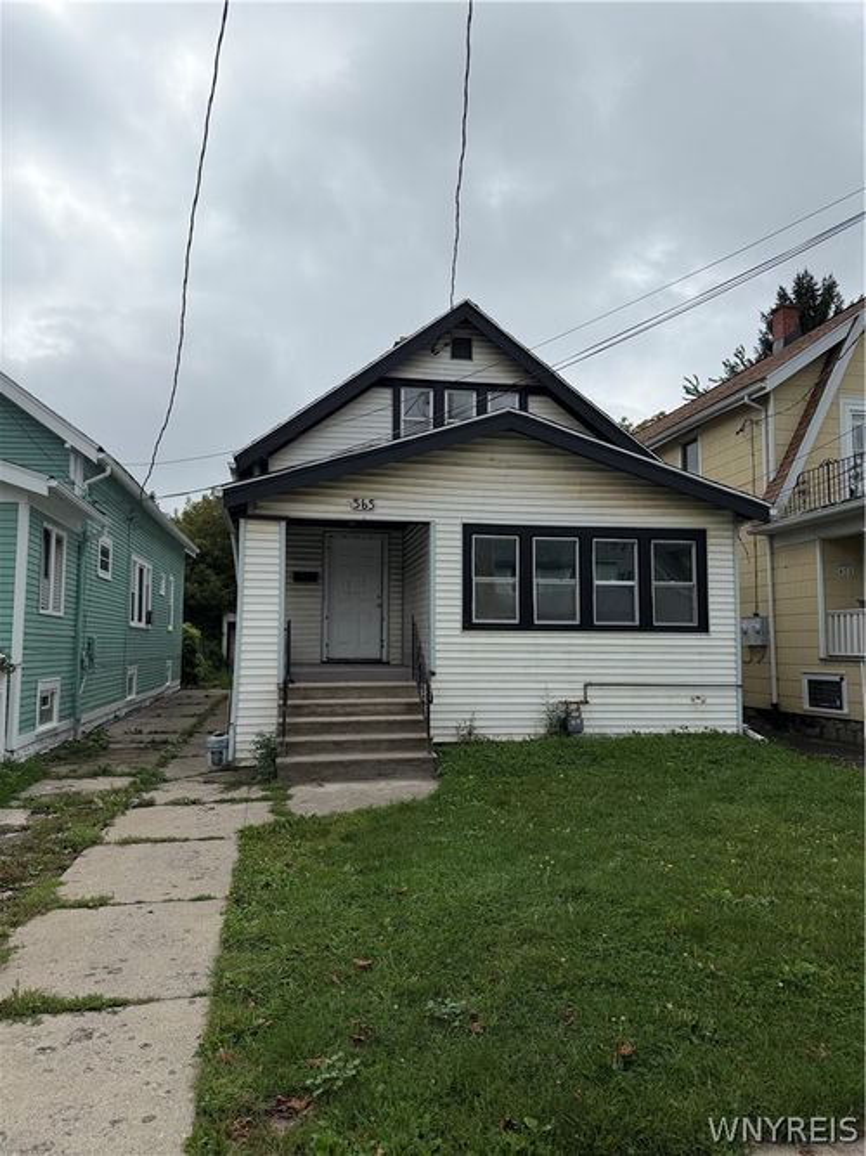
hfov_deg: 56.8
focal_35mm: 24
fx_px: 801
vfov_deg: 71.6
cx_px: 433
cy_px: 578
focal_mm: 6.76
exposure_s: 1/6173
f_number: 1.78
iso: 80
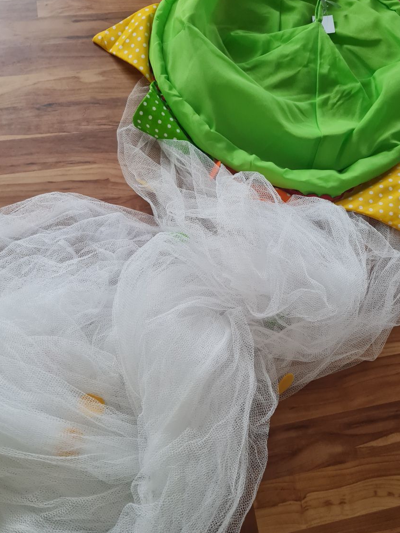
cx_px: 229
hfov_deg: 45.3
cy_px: 260
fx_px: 477
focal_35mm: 31
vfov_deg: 58.3
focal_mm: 5.4
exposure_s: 1/100
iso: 320
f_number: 1.8
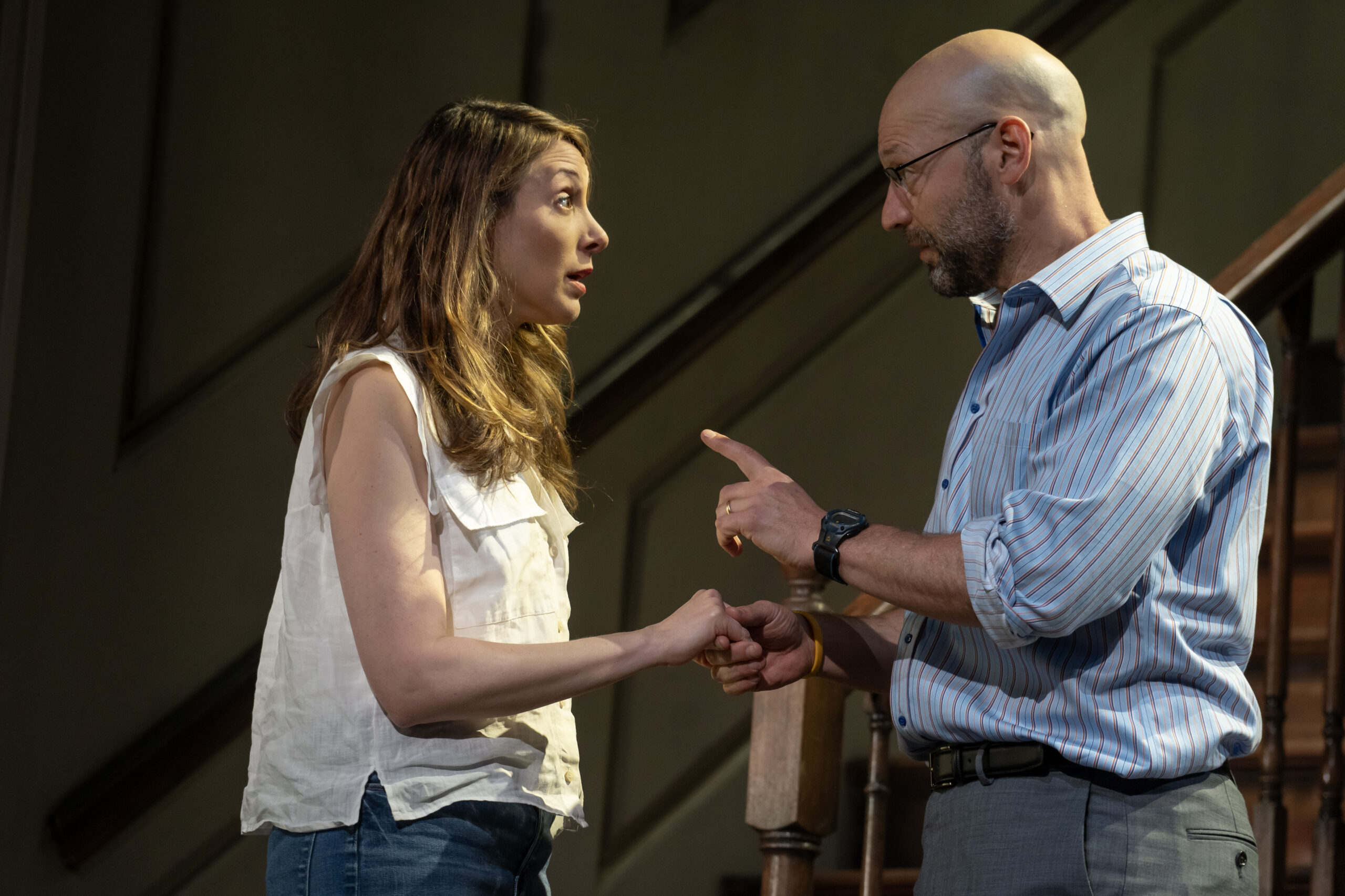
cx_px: 672
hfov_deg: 11.9
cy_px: 448
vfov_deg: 8.0
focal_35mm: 172
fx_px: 6426
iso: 2000
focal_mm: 172
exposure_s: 1/200
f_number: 4
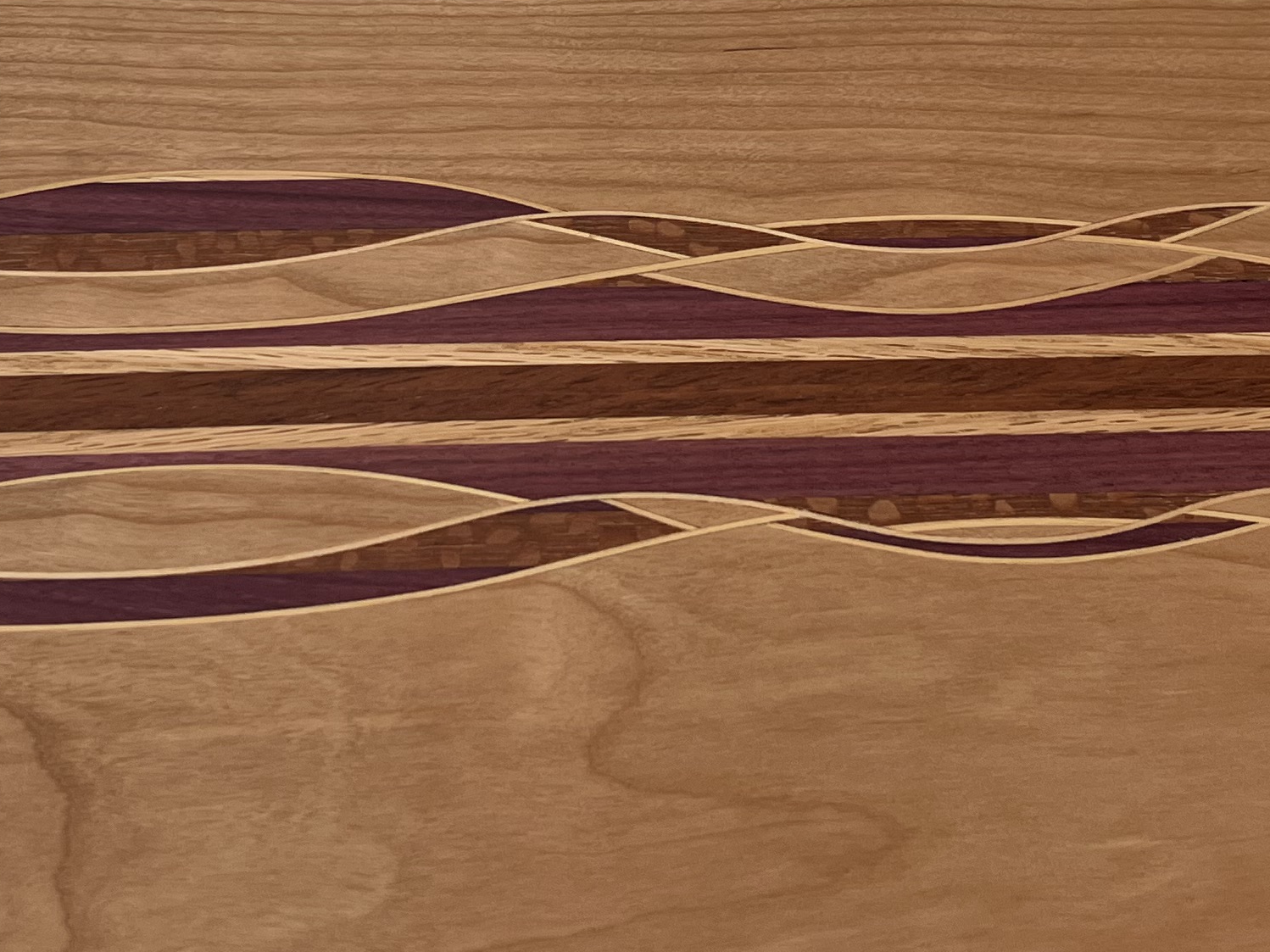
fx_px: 2568
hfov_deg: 27.8
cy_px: 145
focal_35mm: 70
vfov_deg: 20.7
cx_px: 625
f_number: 1.5
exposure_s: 1/121
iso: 125
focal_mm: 5.7
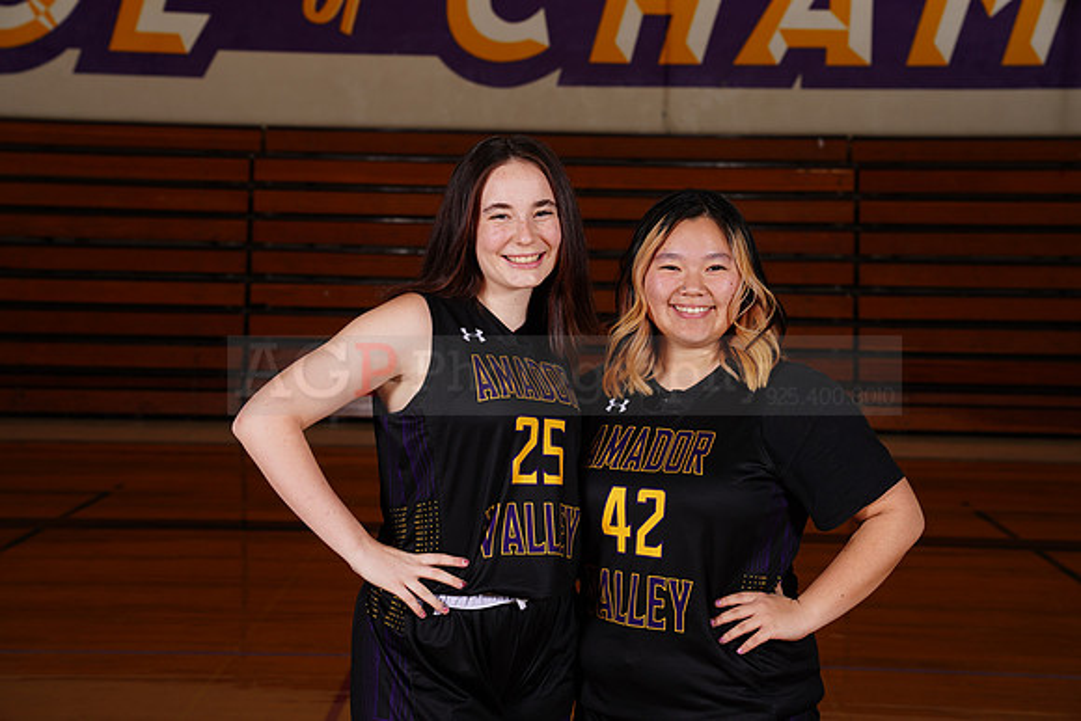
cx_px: 540
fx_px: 2102
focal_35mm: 70
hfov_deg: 28.8
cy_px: 360
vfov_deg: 19.5
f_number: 6.3
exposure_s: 1/200
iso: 200
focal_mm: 70
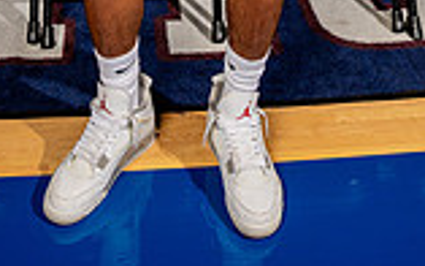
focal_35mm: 70
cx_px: 195
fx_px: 810
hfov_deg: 29.4
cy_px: -334
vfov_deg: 14.1
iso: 250
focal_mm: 24
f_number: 7.1
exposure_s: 1/125
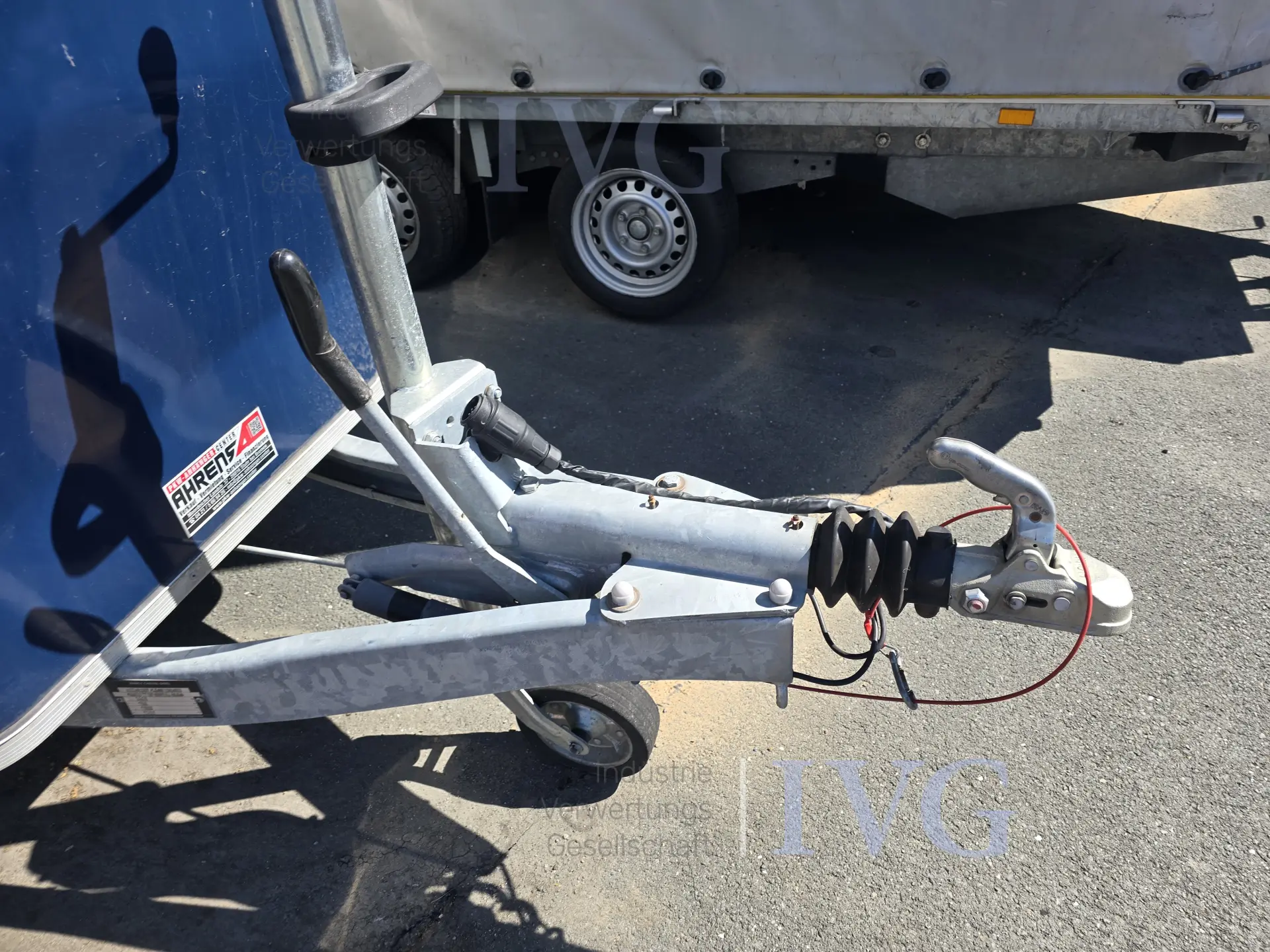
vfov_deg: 58.9
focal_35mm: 23
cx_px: 635
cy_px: 476
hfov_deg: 73.9
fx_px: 844
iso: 12
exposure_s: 1/308
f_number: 1.7
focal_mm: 6.3
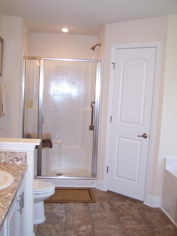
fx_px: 259
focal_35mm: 38
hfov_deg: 37.7
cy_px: 118
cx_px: 88
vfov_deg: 49.0
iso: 140
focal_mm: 6.3
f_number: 2.8
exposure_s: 1/60
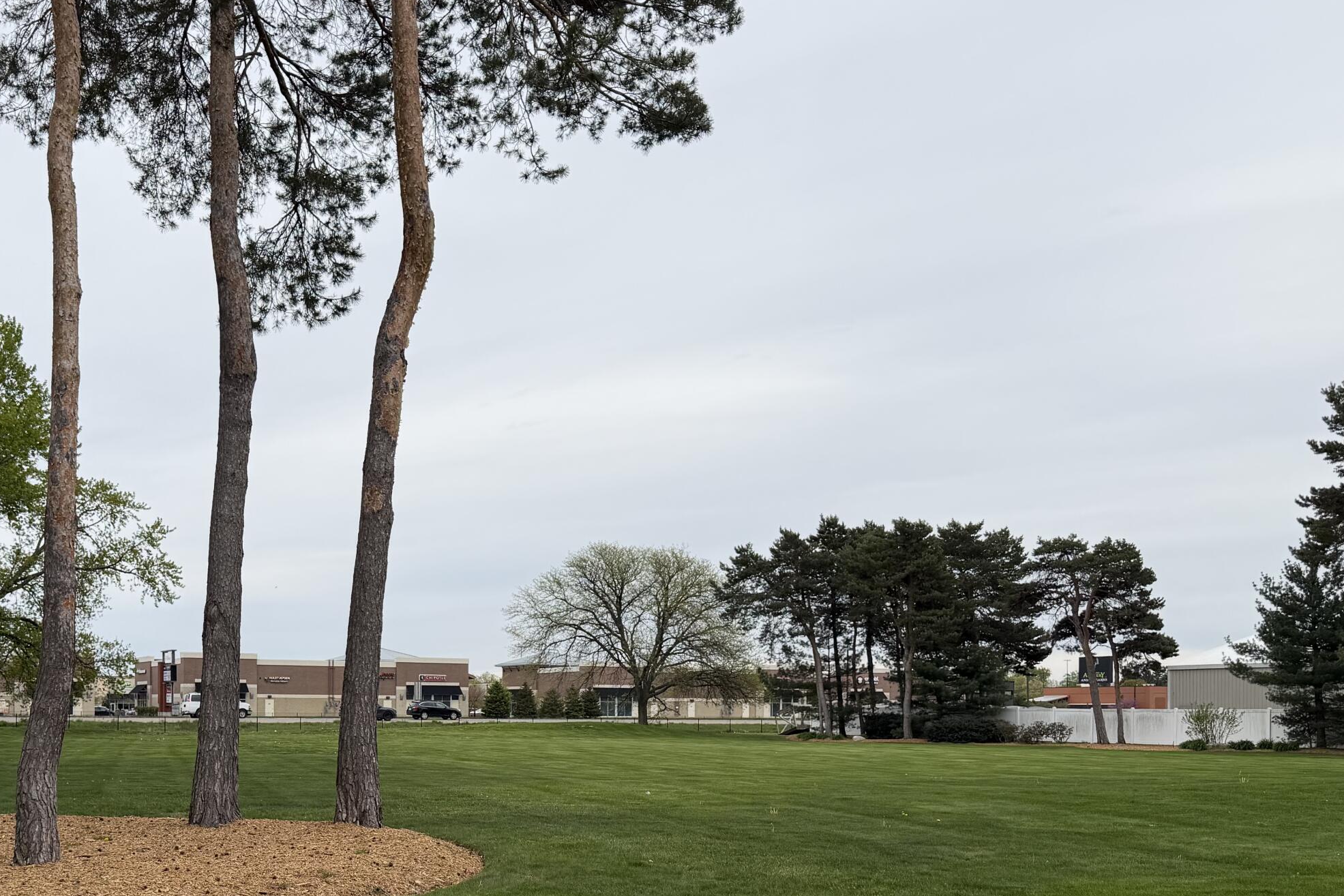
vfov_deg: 34.1
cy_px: 706
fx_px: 1419
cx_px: 450
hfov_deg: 49.8
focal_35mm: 38
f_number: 1.78
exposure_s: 1/4975
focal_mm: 6.76
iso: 80
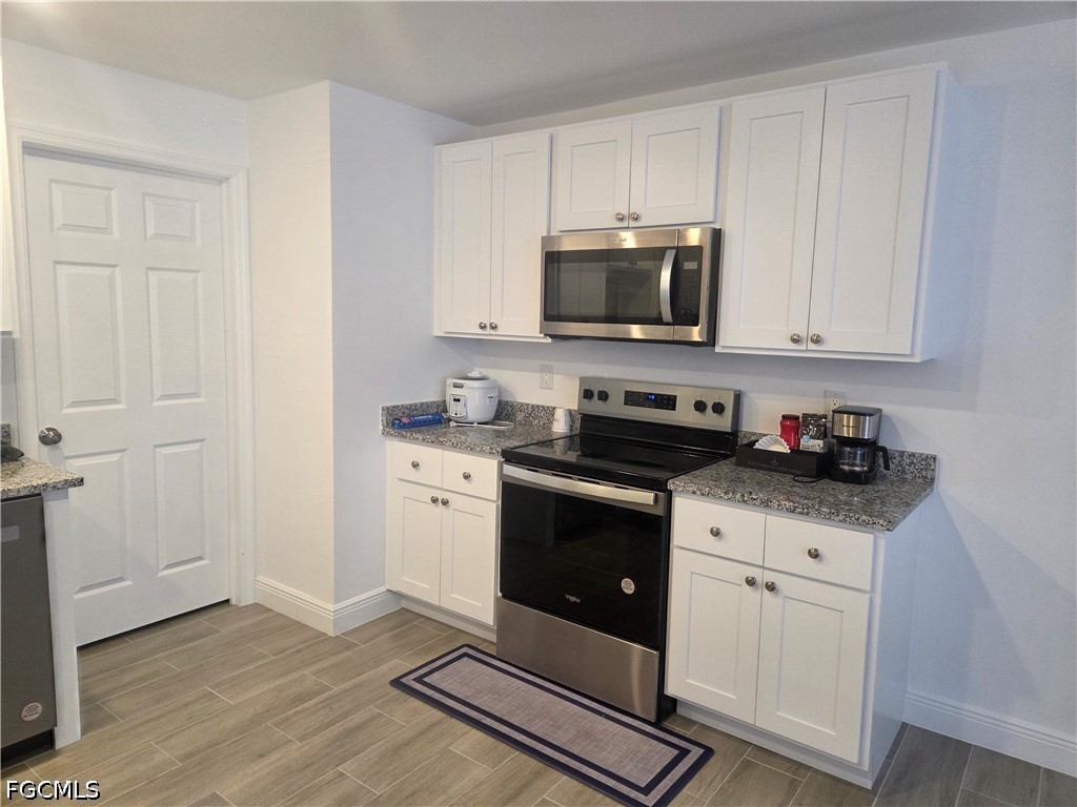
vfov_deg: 58.9
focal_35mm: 23
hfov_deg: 73.9
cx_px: 538
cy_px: 404
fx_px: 716
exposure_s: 1/120
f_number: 1.8
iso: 250
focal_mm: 5.4
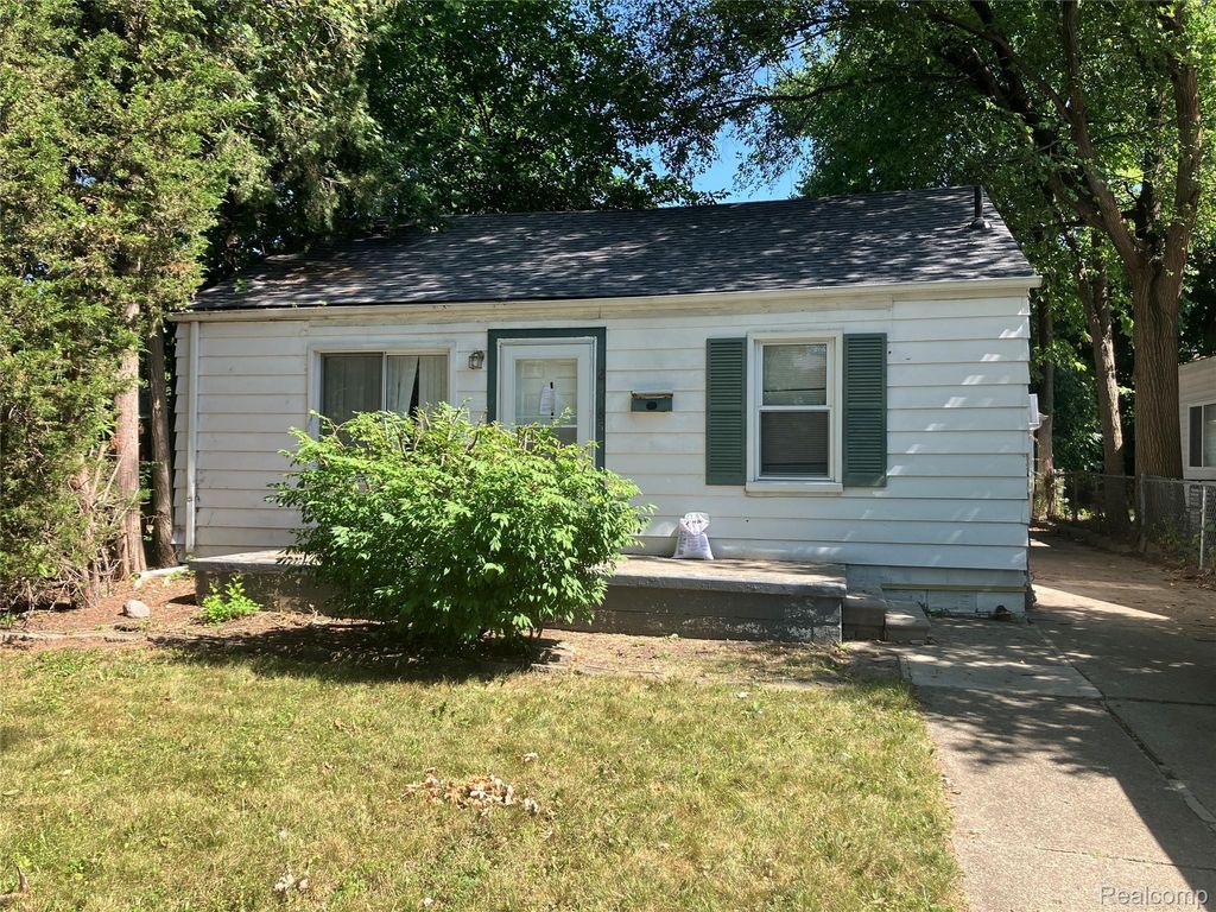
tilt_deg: +0.8
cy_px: 456
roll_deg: +0.1
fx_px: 984
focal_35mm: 28
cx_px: 608
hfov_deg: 63.4
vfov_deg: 49.7
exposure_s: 1/623
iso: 32
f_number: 1.8
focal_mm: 3.99
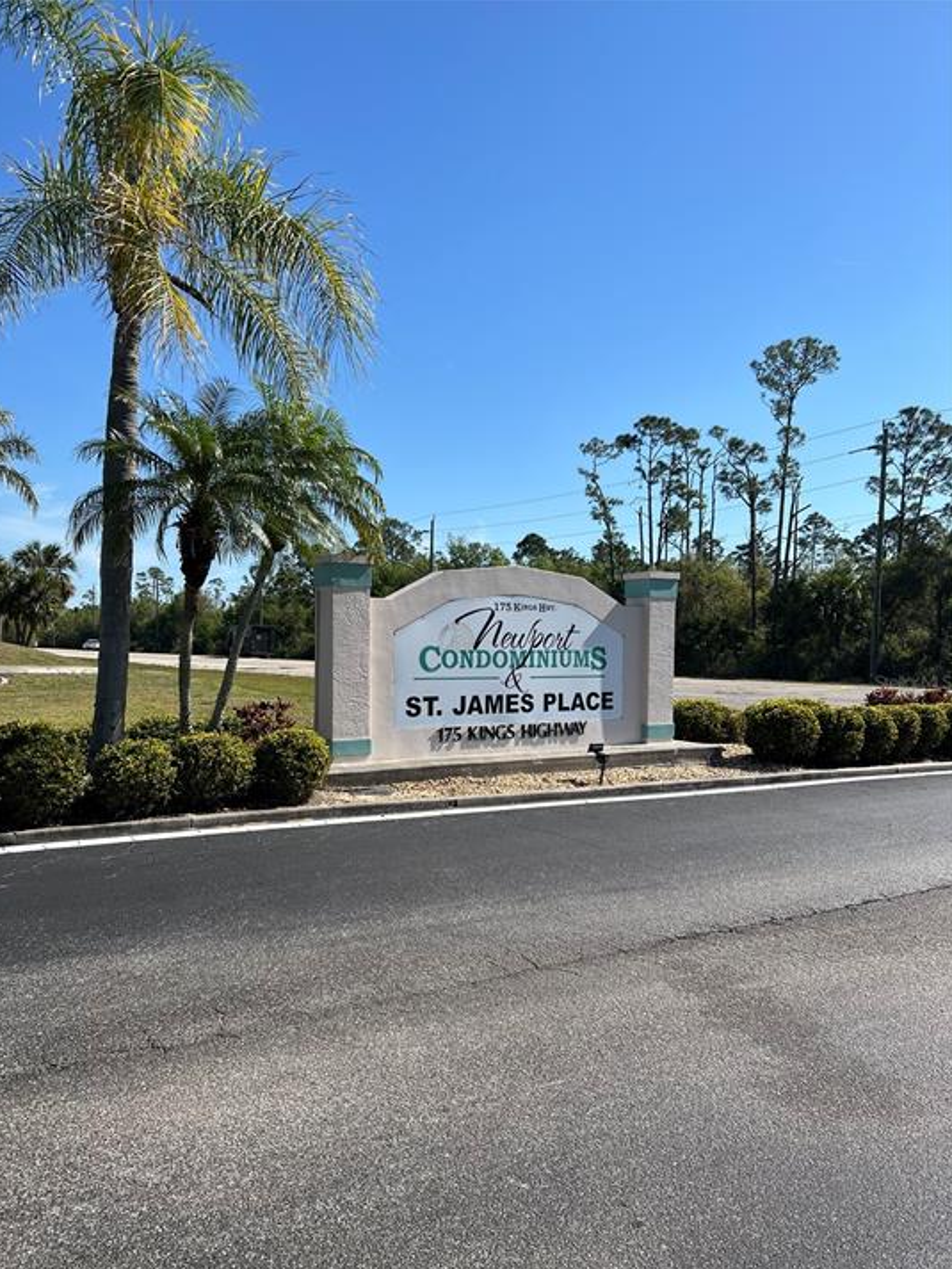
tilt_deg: -2.1
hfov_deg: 49.7
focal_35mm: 28
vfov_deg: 63.4
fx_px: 1026
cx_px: 443
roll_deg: +0.3
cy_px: 682
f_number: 1.5
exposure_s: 1/4274
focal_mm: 5.7
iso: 50
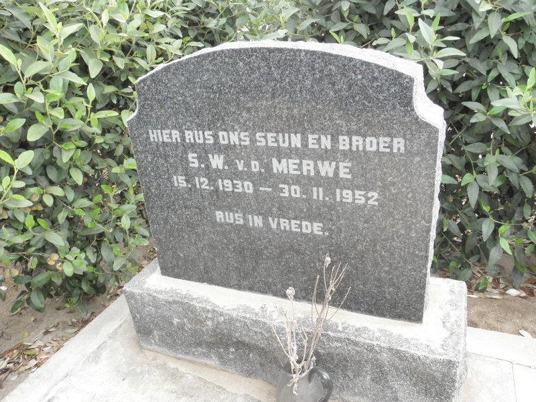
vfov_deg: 51.4
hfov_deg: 65.3
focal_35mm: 27
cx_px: 268
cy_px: 201
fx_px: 418
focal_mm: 4.83
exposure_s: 1/125
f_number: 6.3
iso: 200
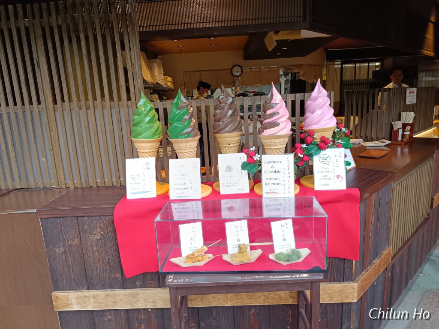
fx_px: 304
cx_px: 220
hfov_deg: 71.6
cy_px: 164
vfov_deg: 56.8
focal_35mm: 24
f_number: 1.65
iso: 263
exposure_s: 1/100
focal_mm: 6.14
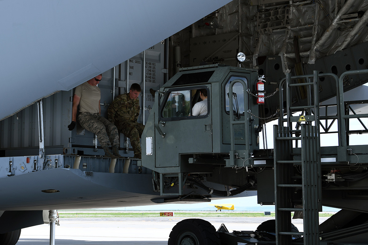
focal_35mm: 86
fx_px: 879
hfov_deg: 23.6
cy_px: 122
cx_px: 184
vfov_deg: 15.9
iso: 125
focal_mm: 86
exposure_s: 1/160
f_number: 8
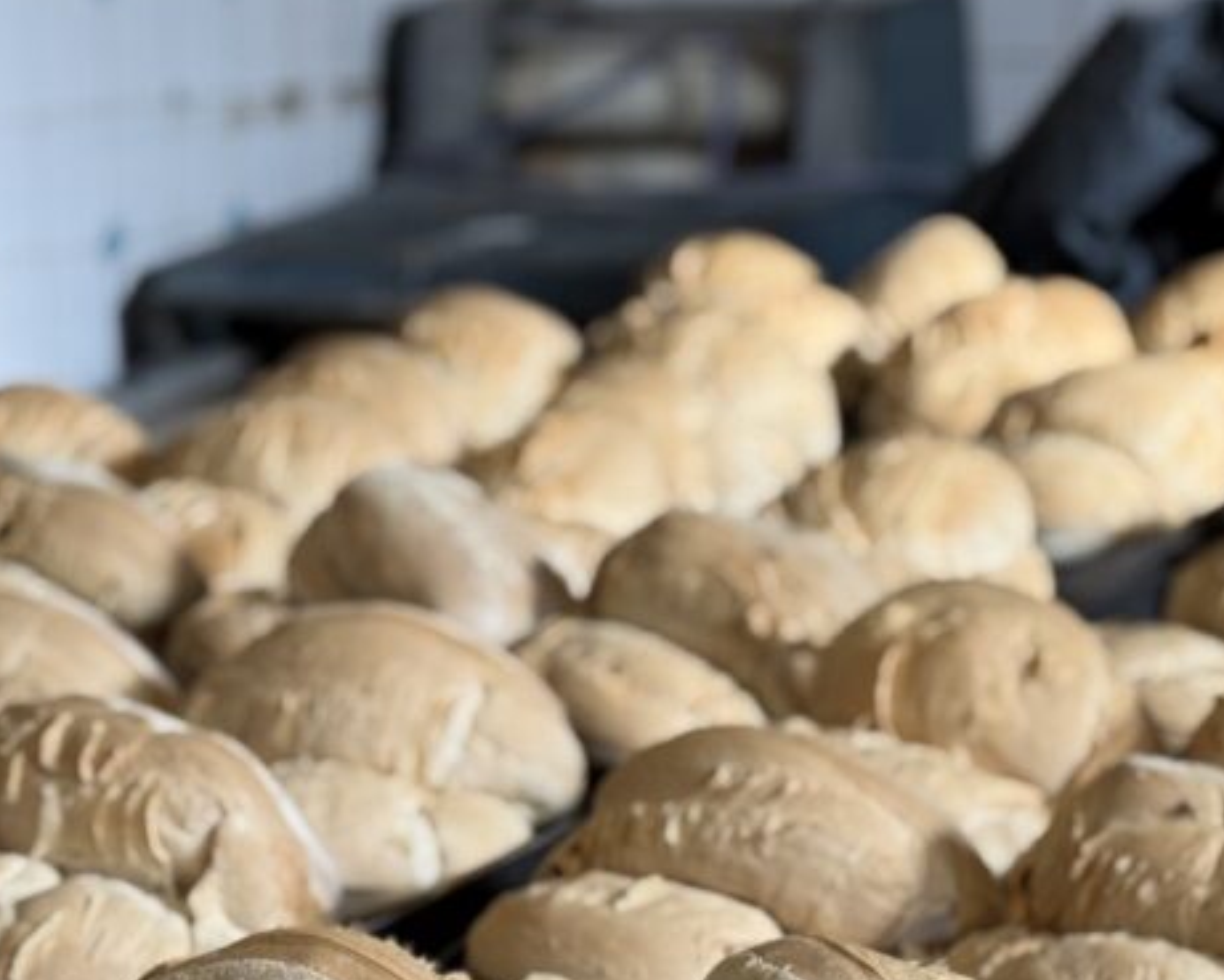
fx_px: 3768
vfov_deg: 14.7
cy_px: 783
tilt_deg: -12.8
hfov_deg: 18.4
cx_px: 563
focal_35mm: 104
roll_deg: +0.4
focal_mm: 6.76
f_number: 1.78
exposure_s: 1/66
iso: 100
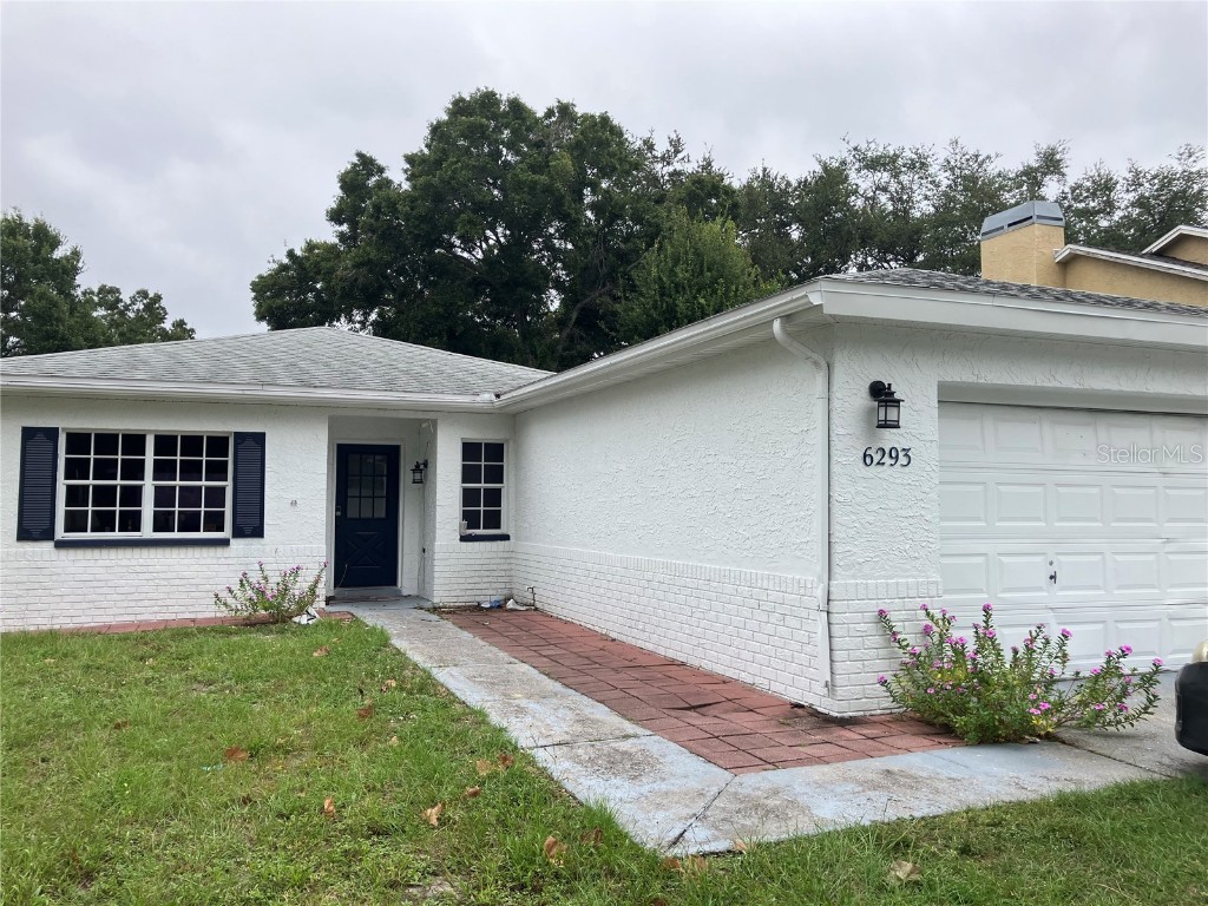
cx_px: 604
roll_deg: +0.5
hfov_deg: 63.4
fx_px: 977
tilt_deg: +3.4
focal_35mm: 28
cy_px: 453
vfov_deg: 49.7
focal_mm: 3.99
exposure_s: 1/899
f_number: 1.8
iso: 32
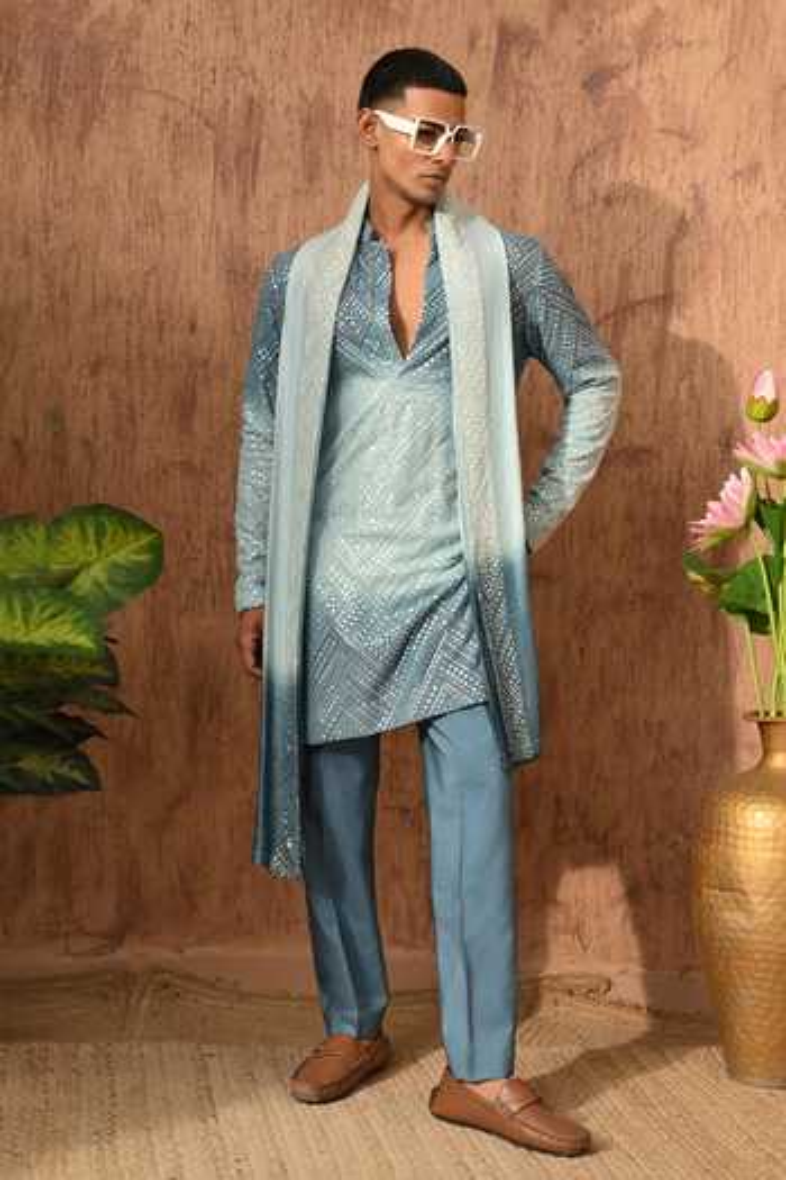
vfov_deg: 41.9
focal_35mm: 47
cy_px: 590
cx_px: 393
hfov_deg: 28.6
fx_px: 1539
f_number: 8
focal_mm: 47
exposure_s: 1/100
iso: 250
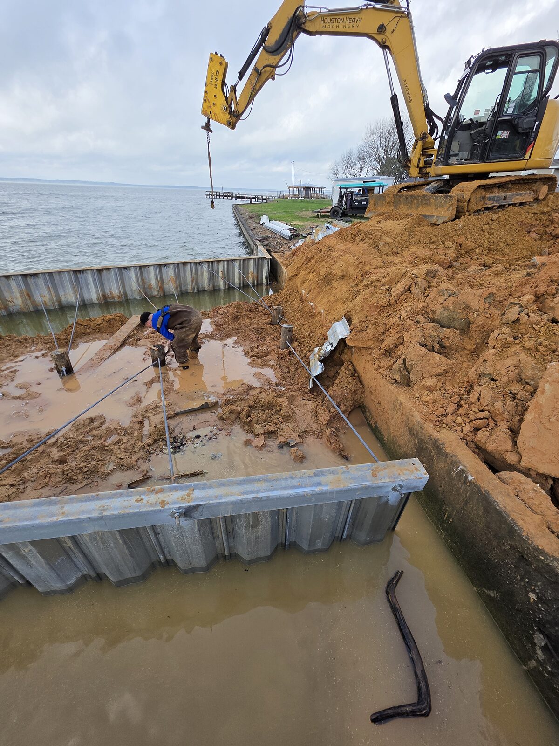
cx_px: 280
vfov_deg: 106.2
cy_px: 373
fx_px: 280
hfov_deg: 89.9
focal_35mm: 13
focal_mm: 2.2
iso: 40
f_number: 1.9
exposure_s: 1/744
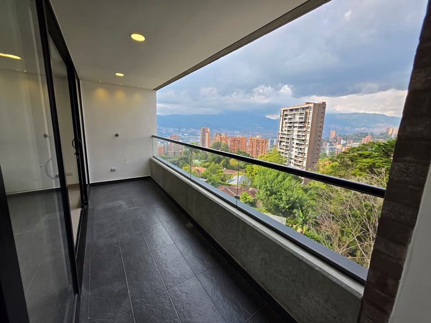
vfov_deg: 89.9
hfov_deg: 106.2
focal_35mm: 13
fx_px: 162
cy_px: 162
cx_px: 216
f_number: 1.9
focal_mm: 2.2
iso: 40
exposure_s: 1/421
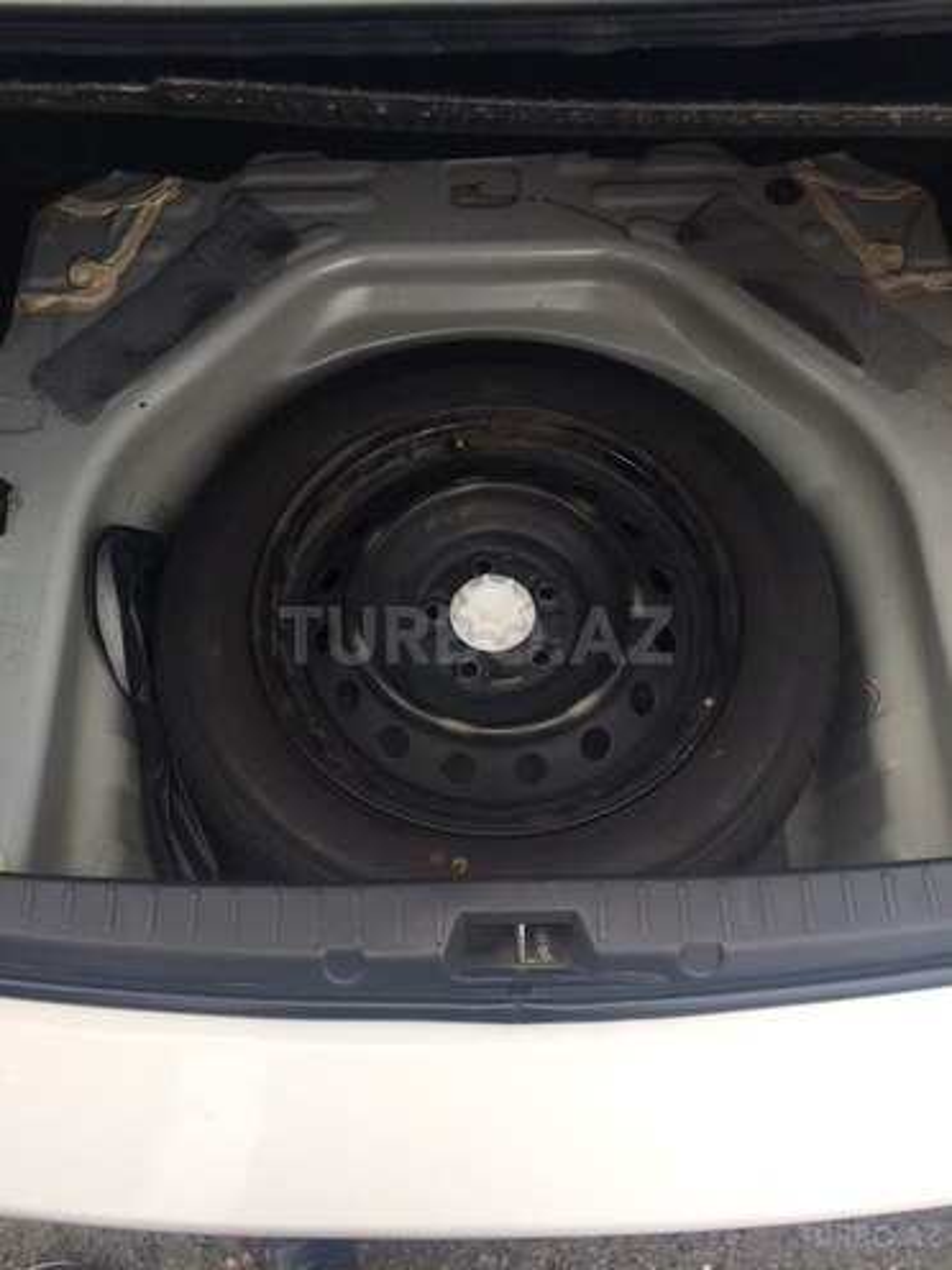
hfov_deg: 48.2
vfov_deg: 61.7
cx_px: 476
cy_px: 635
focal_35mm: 29
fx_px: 1063
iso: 32
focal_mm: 4.15
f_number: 2.2
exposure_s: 1/432
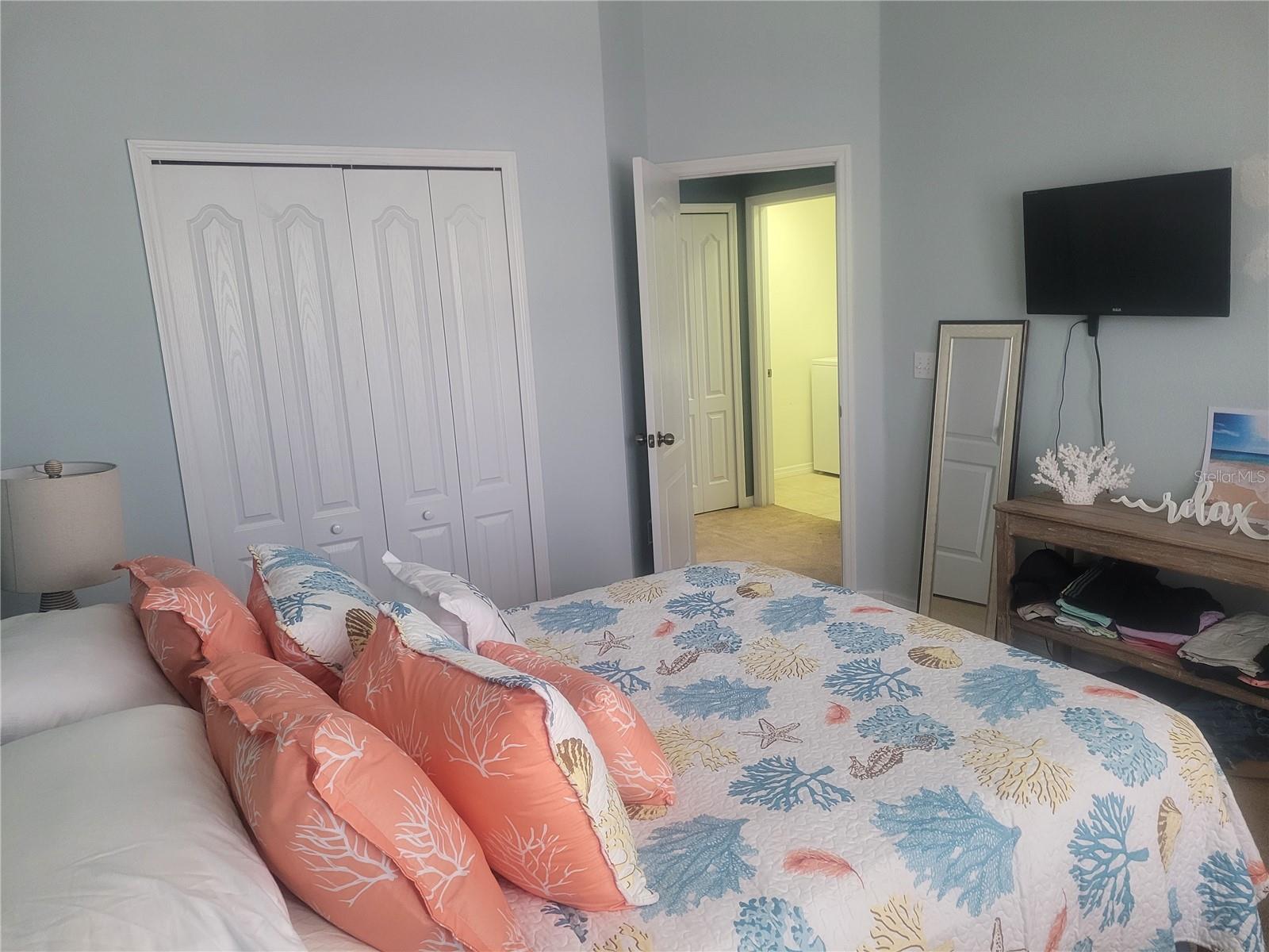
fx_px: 953
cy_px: 476
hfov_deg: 67.3
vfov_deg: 53.1
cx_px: 634
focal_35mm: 26
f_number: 1.8
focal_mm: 5.4
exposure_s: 1/120
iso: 250
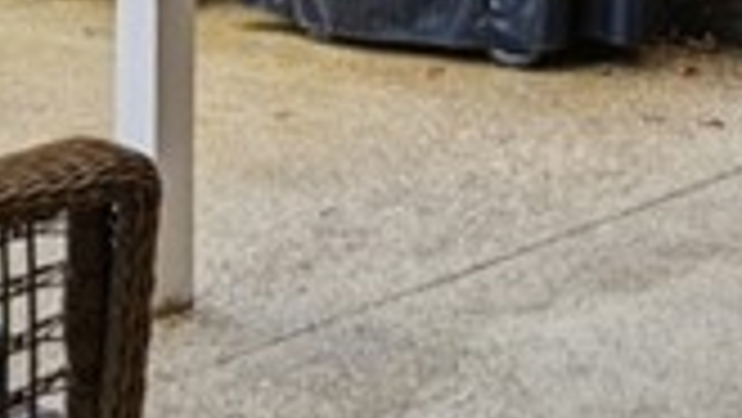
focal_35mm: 110
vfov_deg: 10.3
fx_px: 2165
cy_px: -391
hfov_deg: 19.4
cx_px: 454
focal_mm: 16
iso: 400
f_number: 8
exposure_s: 1/350
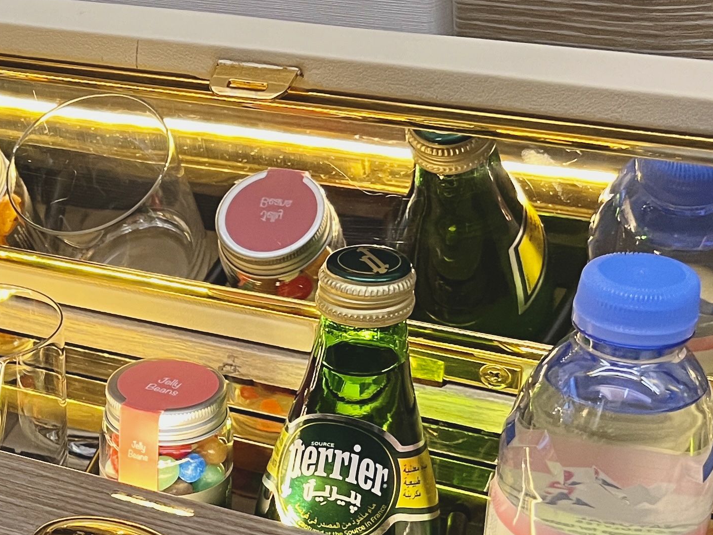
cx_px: -30
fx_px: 1524
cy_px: 452
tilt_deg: -30.7
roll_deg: +4.4
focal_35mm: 74
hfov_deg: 24.9
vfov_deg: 19.6
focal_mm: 5.7
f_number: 1.5
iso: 320
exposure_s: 1/58
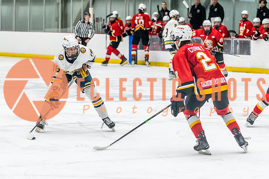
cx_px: 80
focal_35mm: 174
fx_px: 1300
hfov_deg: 11.8
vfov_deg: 7.9
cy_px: 110
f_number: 2.8
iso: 3200
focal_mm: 90
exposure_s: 1/800
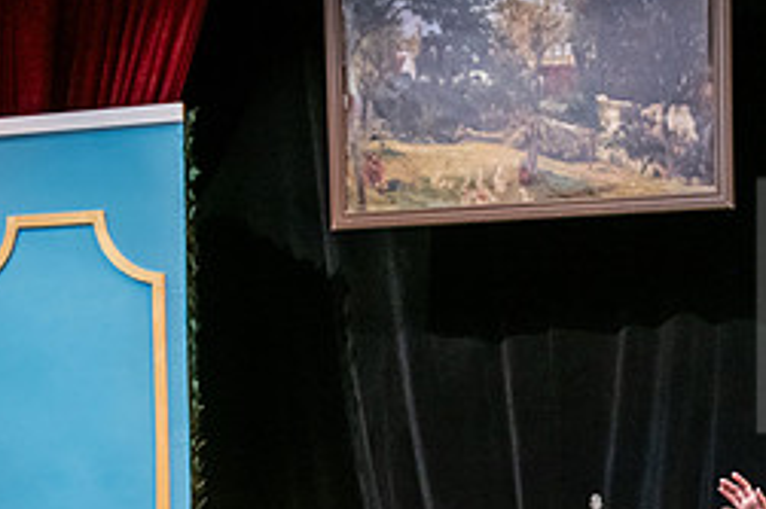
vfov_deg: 17.8
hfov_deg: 26.6
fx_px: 1573
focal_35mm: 74
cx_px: 665
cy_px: 547
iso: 3200
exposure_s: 1/200
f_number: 3.2
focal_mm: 32
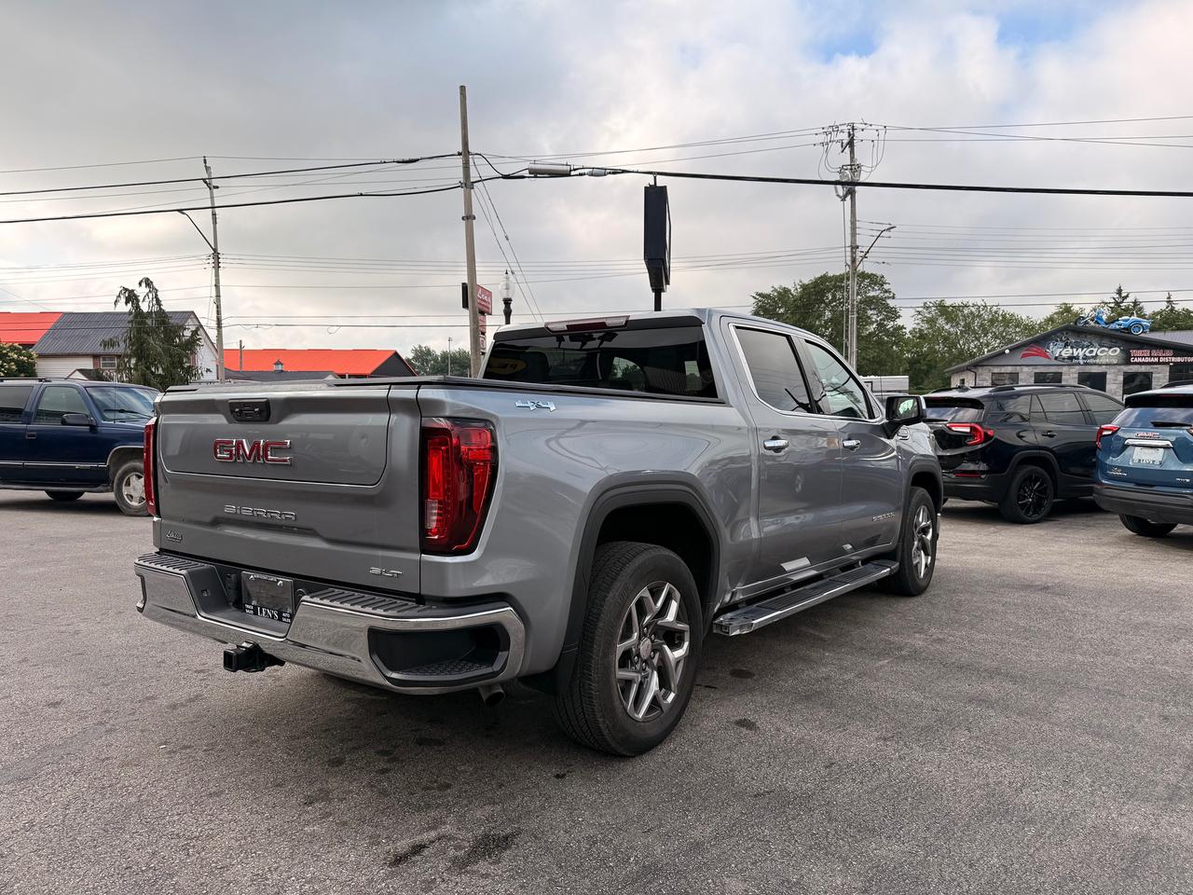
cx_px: 596
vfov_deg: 56.8
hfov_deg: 71.6
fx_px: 827
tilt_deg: -2.5
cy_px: 448
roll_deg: +0.1
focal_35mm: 24
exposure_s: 1/3279
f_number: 1.78
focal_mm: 6.76
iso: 80
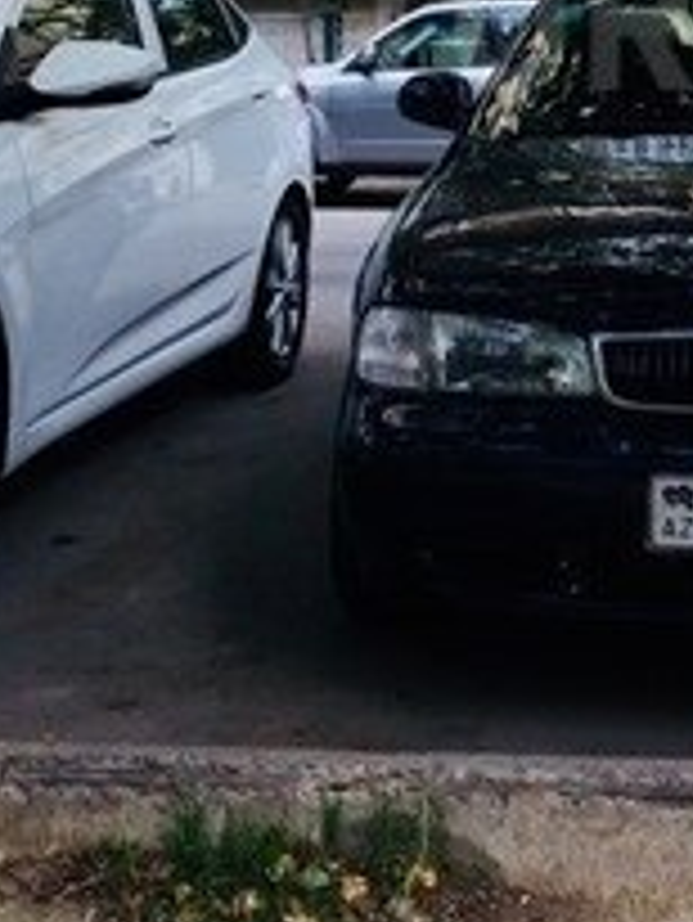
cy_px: 22
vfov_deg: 26.4
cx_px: 801
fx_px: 1867
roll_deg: -0.3
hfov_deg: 19.9
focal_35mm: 70
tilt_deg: +1.8
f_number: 2.2
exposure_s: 1/281
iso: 32
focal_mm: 4.15
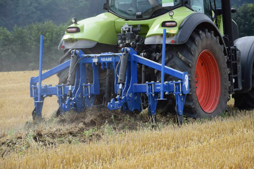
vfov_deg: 8.7
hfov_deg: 13.0
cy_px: 84
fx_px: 1111
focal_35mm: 158
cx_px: 127
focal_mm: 105
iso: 200
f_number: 8
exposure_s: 1/250
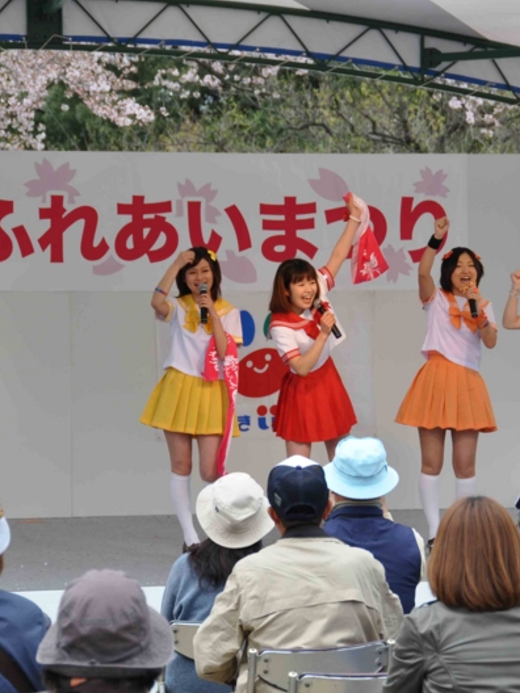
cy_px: 347
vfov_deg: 12.1
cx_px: 295
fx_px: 3279
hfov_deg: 9.1
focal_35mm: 164
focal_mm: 75
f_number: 5.6
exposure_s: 1/125
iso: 200
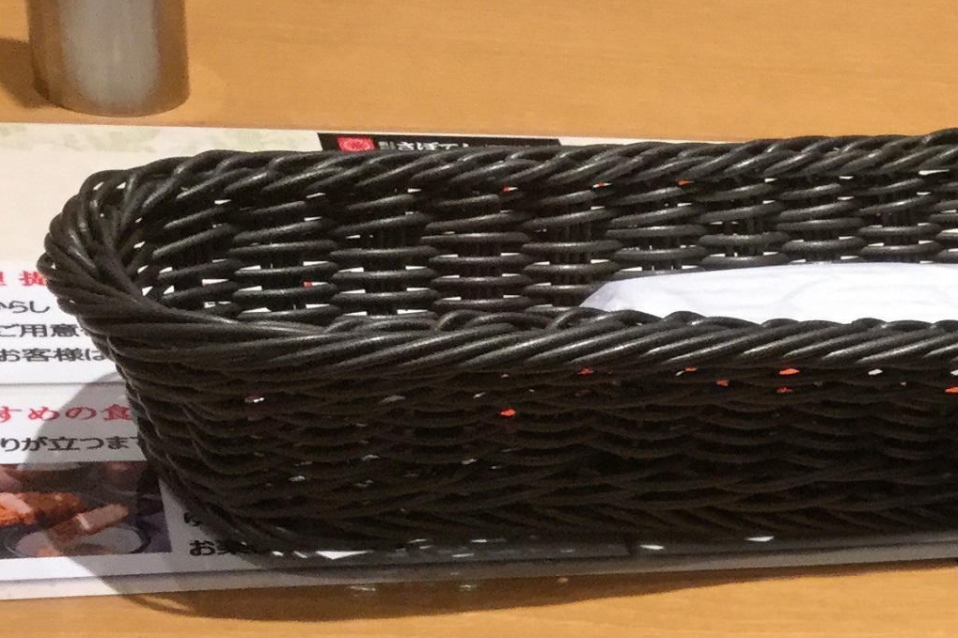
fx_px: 2474
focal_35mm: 93
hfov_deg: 20.0
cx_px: 1259
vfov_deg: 13.8
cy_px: 957
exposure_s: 1/30
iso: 40
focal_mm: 3.3
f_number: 2.4
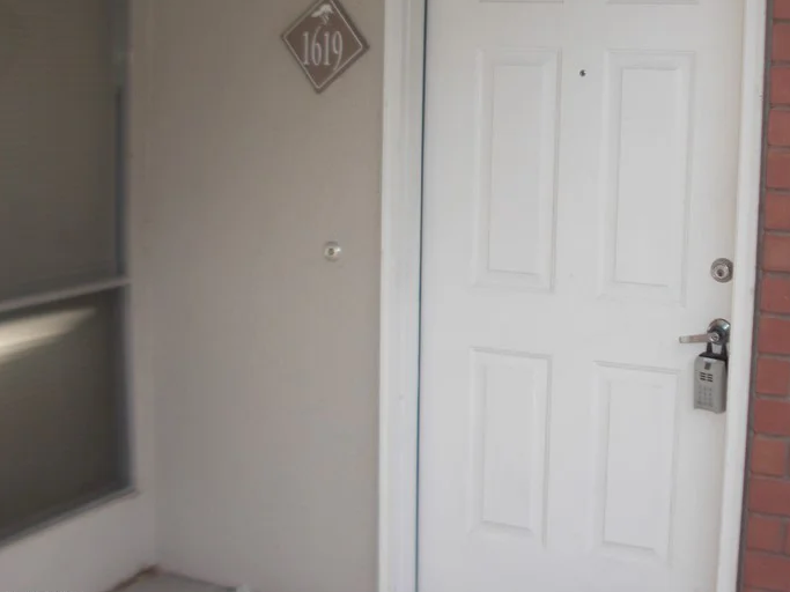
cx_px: 555
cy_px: 184
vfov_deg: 26.8
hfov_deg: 35.0
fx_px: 1232
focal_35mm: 54
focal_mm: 6.3
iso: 50
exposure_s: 1/250
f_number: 2.8
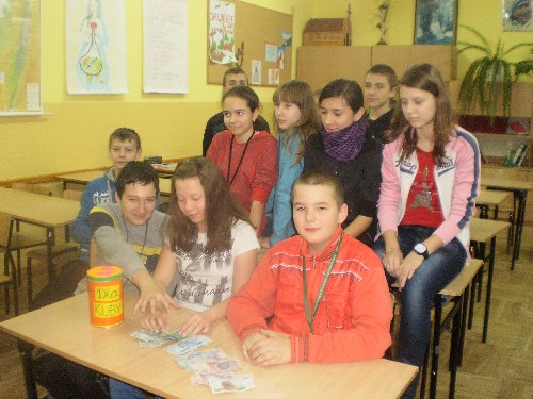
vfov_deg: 39.7
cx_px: 266
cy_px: 200
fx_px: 554
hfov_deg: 51.4
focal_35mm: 36
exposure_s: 1/30
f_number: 3.1
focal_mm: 6.3
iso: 200
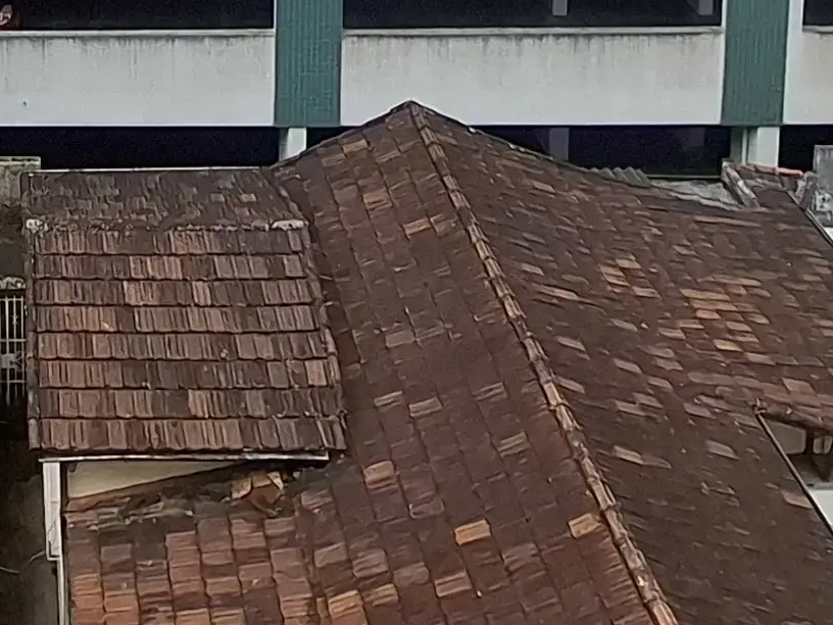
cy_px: -527
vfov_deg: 17.7
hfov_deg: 27.9
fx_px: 1564
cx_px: -19
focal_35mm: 65
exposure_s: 1/1142
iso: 40
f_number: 2.2
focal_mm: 1.74
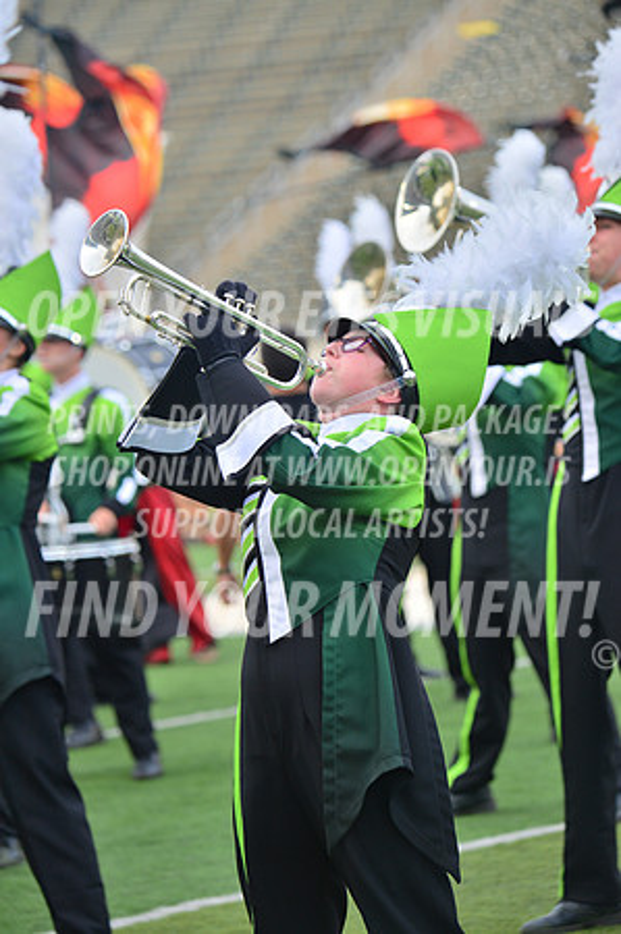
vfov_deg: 11.1
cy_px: 467
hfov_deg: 7.4
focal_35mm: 185
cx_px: 310
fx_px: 4798
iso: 200
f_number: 5.6
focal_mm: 185
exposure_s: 1/500
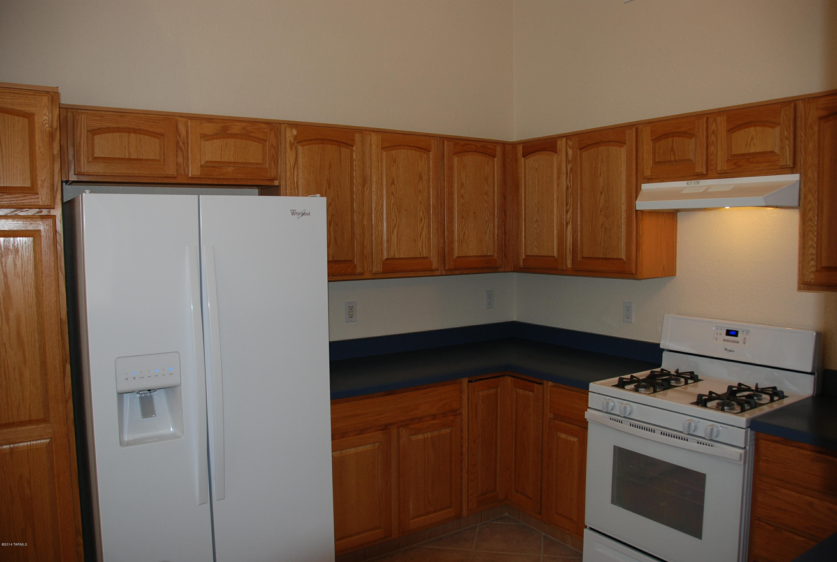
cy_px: 281
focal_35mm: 27
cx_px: 418
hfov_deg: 67.3
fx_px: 629
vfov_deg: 48.1
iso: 200
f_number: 3.5
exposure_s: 1/60
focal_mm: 18
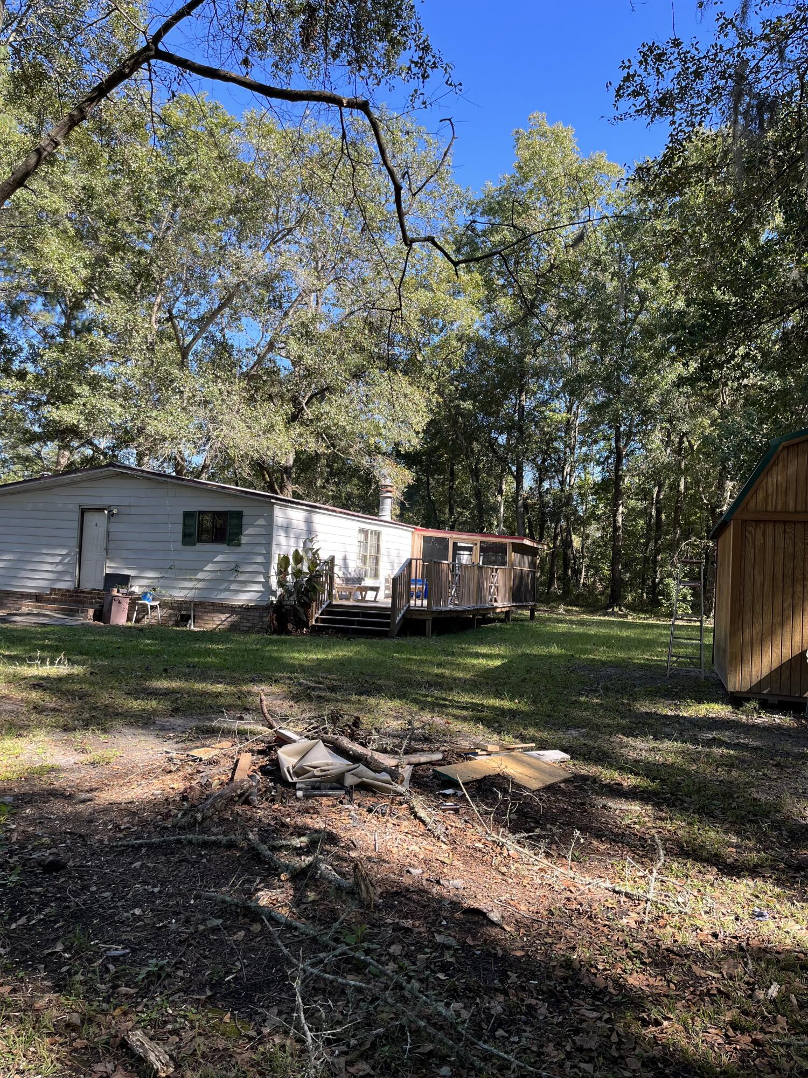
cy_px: 539
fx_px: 809
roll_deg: -2.8
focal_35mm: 26
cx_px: 404
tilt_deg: +3.1
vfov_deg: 67.3
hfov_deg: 53.1
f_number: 1.6
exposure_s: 1/598
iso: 50
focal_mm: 5.1
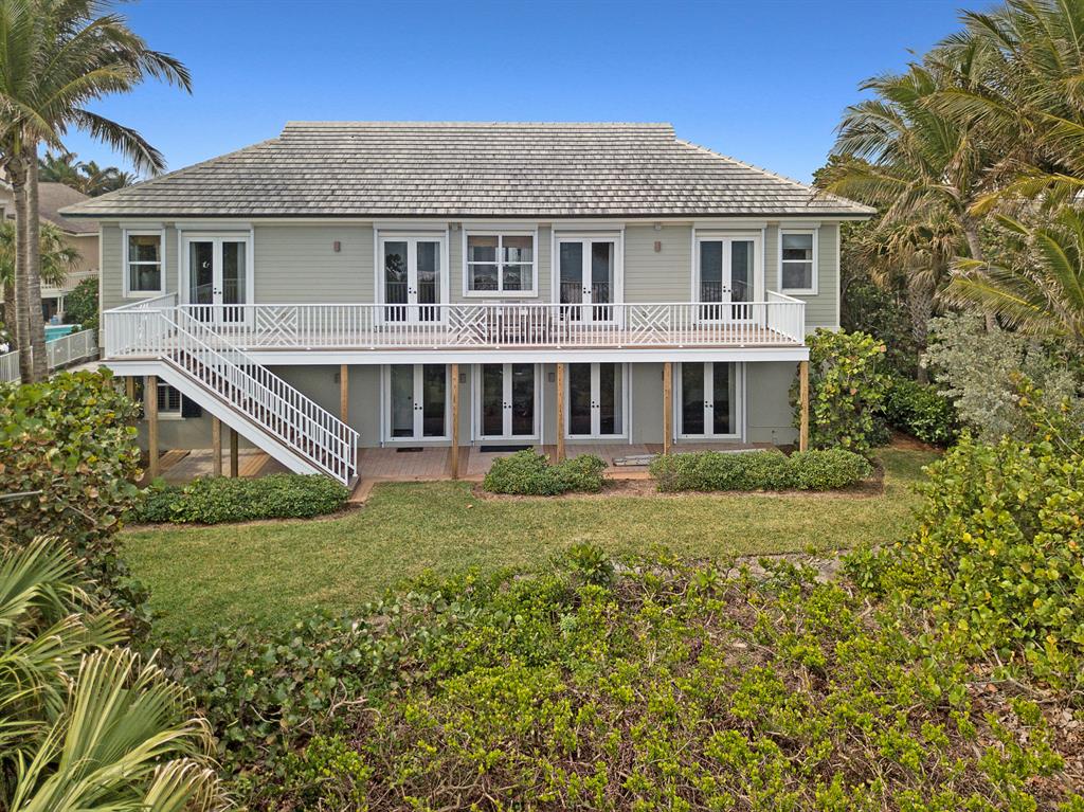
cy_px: 406
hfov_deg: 67.3
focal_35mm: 26
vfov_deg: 53.0
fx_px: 814
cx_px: 542
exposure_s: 1/1500
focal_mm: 4.73
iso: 100
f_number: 2.2
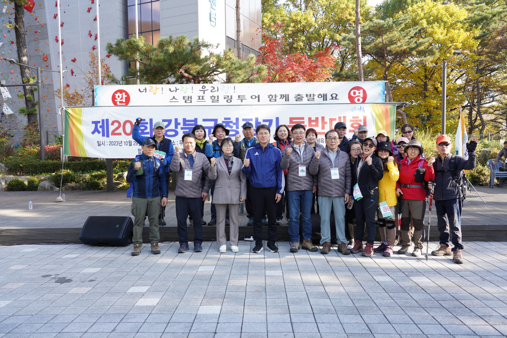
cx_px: 254
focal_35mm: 30
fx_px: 422
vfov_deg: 43.6
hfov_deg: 61.9
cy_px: 169
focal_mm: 30
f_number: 5.6
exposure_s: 1/125
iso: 250
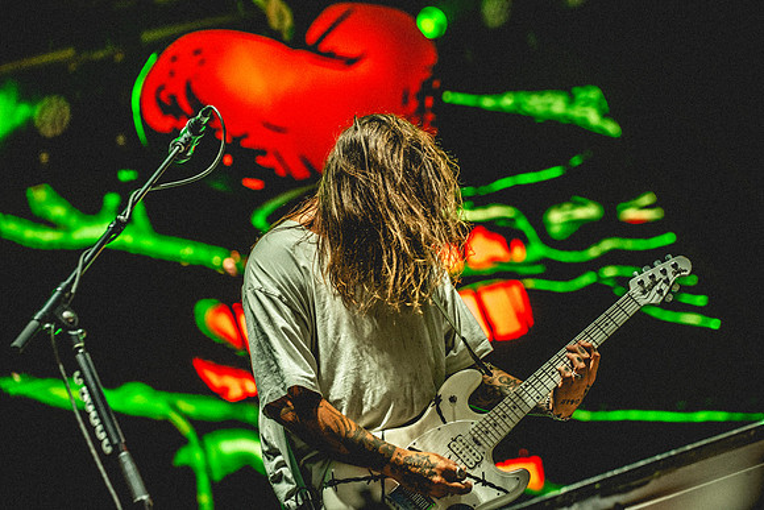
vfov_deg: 12.2
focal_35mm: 112
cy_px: 255
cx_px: 382
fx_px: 2377
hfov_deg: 18.3
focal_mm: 112
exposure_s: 1/250
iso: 1000
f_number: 3.5
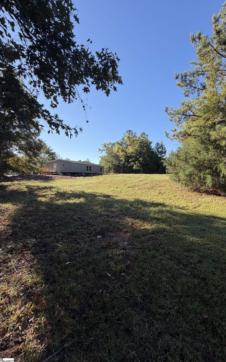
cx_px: 136
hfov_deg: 73.9
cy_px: 180
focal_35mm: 15
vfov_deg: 101.5
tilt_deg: -0.8
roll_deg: -2.1
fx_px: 148
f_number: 2.2
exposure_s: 1/531
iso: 40
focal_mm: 2.22
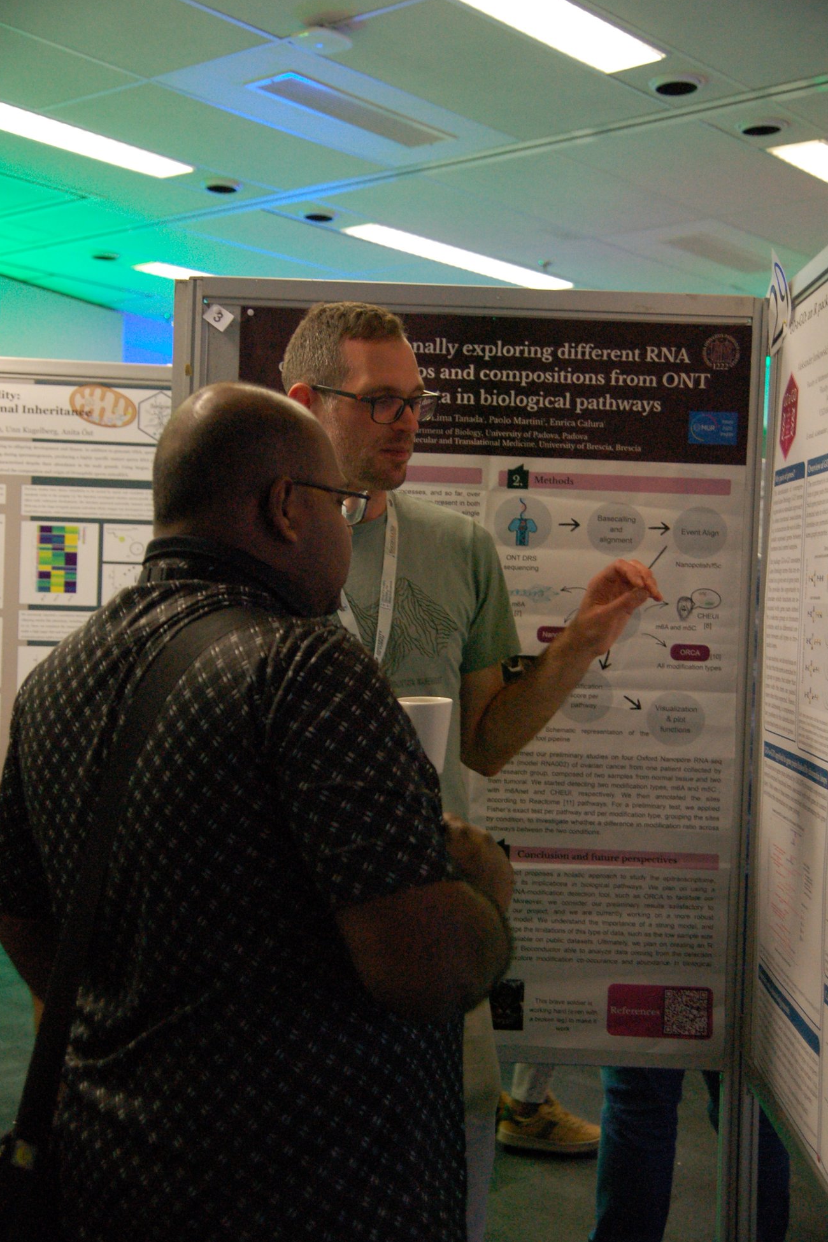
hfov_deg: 32.2
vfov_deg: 46.9
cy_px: 613
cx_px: 410
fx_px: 1432
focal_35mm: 42
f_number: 2.8
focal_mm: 27
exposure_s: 1/125
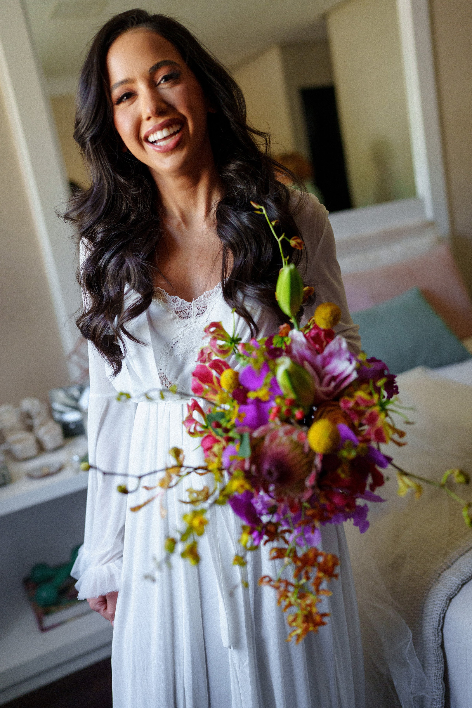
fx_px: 688
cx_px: 236
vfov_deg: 54.4
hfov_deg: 37.9
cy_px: 354
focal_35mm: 35
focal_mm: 35
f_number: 2
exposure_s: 1/400
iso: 1000
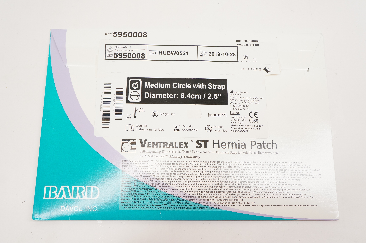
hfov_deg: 55.2
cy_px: 122
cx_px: 183
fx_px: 350
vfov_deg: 38.3
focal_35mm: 34
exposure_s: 1/100
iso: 800
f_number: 7.1
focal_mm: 23
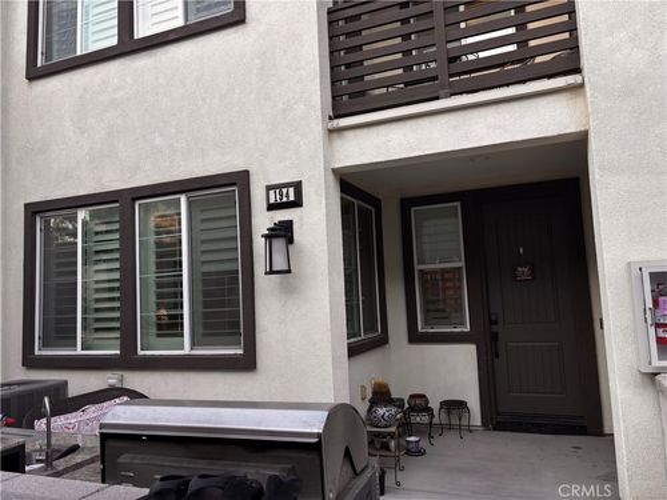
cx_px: 334
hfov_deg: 67.3
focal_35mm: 26
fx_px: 501
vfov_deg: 53.1
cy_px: 250
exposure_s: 1/151
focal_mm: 5.96
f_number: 1.6
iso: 40
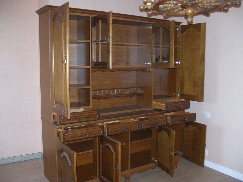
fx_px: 253
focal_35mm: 36
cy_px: 91
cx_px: 122
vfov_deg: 39.7
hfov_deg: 51.4
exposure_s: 1/60
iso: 200
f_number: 2.7
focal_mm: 6
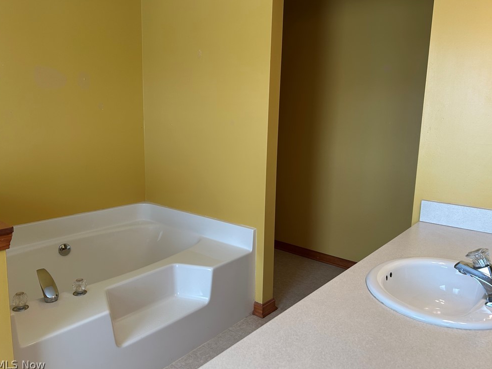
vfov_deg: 51.4
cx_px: 248
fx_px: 384
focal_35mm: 27
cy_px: 182
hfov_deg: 65.3
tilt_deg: -10.0
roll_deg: -0.9
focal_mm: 5.7
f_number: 1.5
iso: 64
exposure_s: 1/120
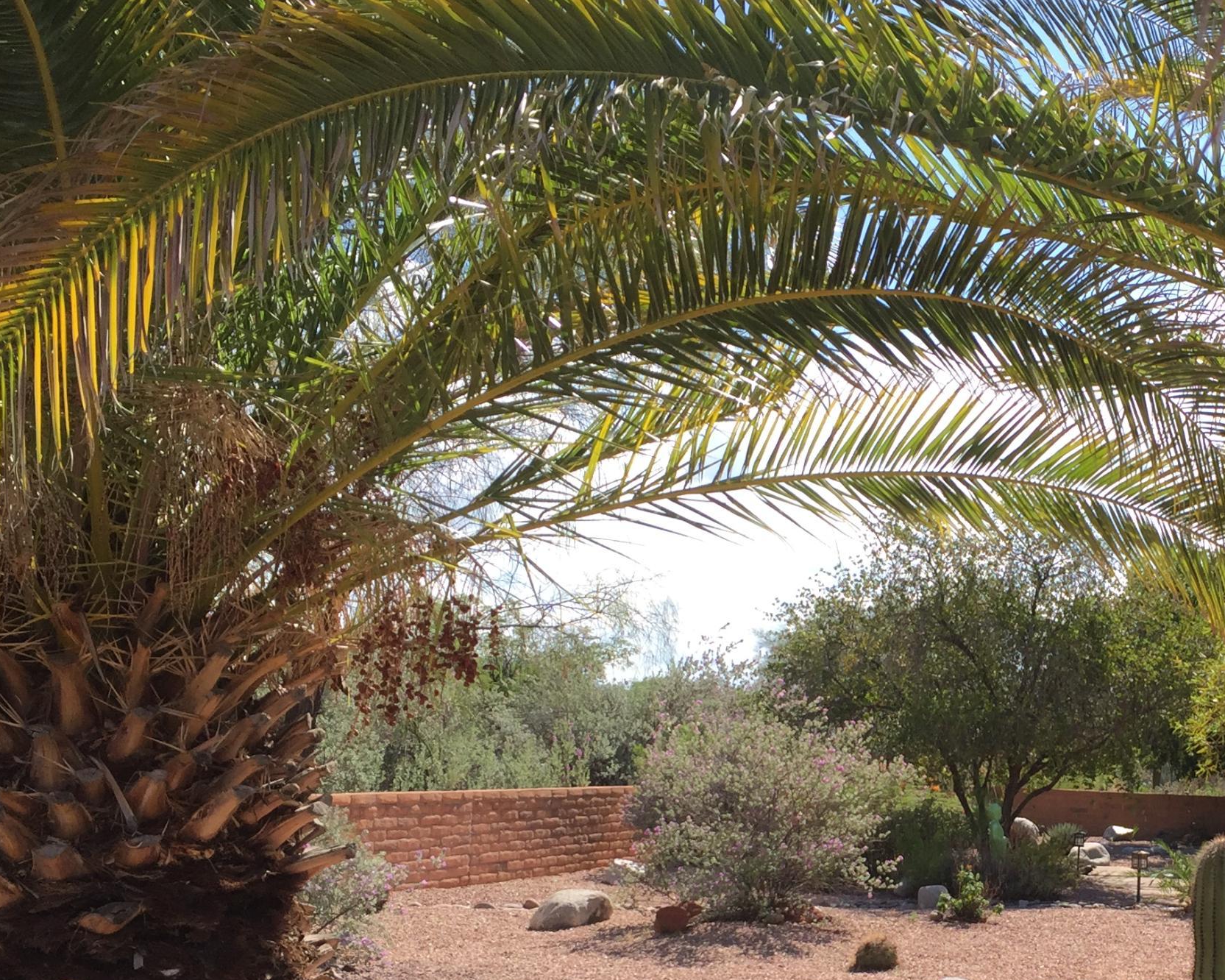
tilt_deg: -0.3
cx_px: 1053
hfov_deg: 35.0
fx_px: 1849
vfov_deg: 29.1
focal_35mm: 51
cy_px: 756
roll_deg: -3.3
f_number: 2.2
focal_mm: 4.15
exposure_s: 1/1236
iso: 32
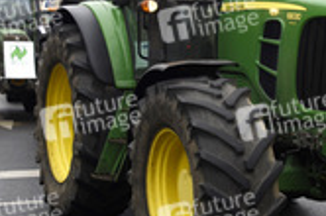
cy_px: 69
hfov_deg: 23.2
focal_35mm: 87
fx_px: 786
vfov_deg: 15.6
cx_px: 235
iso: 320
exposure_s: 1/160
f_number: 5.6
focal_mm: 32
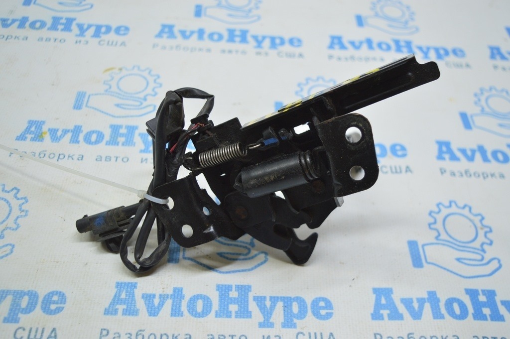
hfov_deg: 51.3
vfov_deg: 35.4
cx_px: 255
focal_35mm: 38
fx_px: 531
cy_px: 170
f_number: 4
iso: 400
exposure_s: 1/60
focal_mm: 25
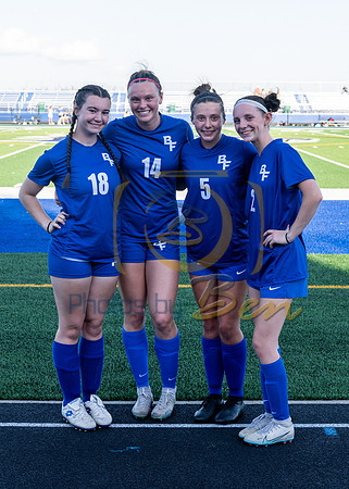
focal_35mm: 65
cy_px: 144
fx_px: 905
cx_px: 172
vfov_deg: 29.9
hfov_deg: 21.8
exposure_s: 1/250
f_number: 5
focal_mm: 31.5
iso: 160
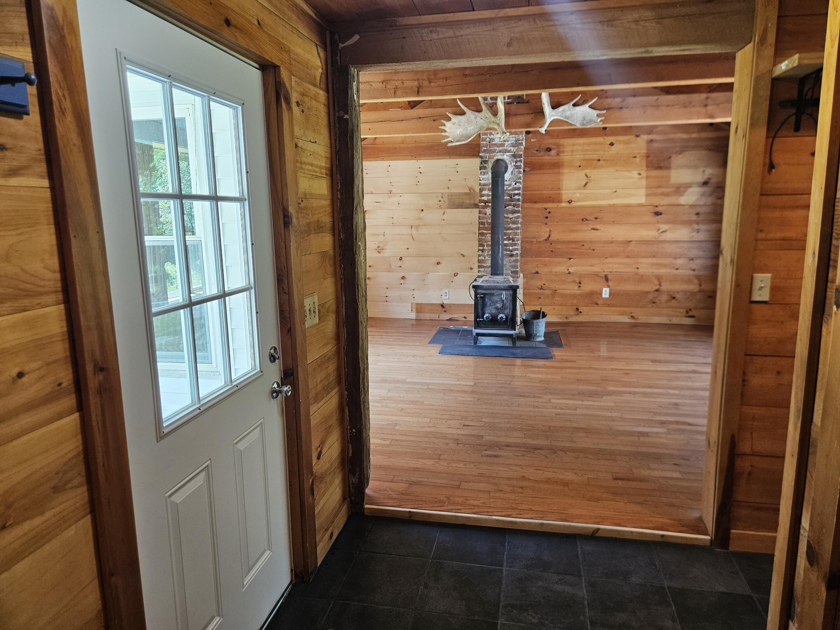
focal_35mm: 23
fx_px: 558
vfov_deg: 58.9
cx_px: 420
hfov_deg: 73.9
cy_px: 315
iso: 250
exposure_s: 1/120
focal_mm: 5.4
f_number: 1.8
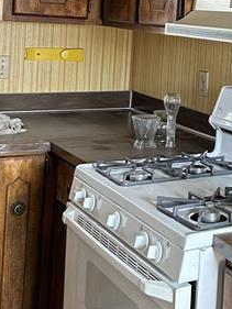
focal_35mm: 71
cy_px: 46
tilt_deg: -2.1
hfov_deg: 20.2
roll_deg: -4.3
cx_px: 225
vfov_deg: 26.7
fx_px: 634
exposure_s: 1/60
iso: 160
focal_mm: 5.7
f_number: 1.5
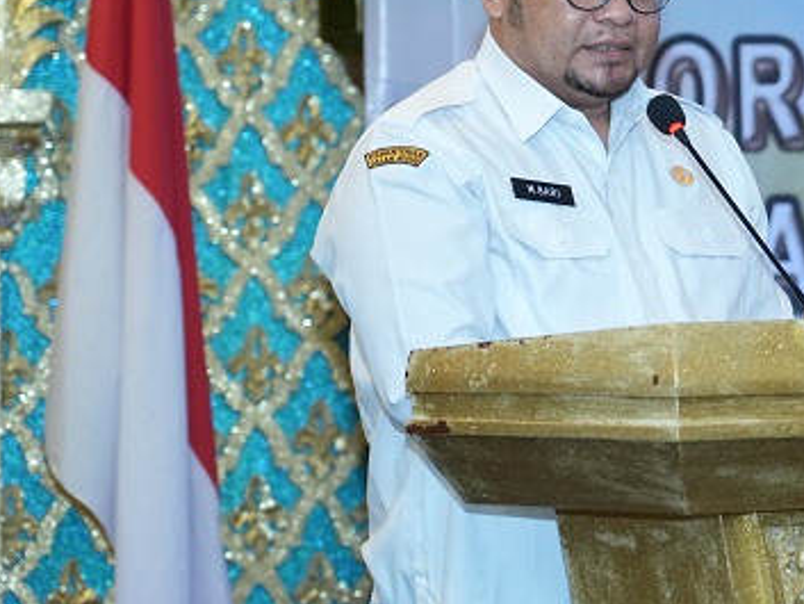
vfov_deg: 7.4
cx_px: 770
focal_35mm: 200
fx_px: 4647
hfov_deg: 9.8
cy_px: 171
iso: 2500
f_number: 4
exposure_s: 1/160
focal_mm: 105
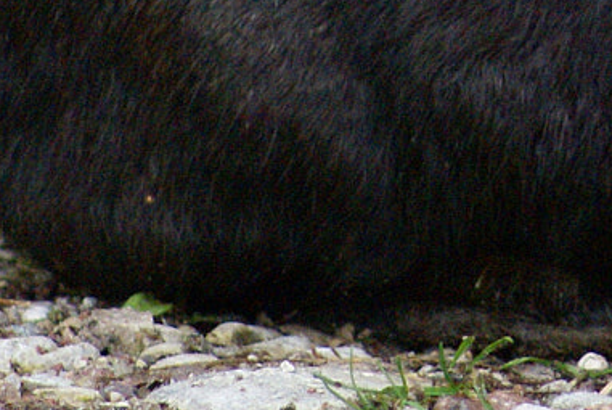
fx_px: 21444
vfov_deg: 1.1
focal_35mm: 1260
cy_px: -321
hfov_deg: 1.6
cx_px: 744
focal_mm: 200
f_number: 5.6
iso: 800
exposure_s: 1/250
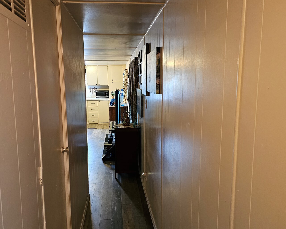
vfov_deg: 51.5
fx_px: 237
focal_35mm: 28
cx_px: 136
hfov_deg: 62.2
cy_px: 117
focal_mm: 6.3
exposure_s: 1/40
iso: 640
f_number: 1.7
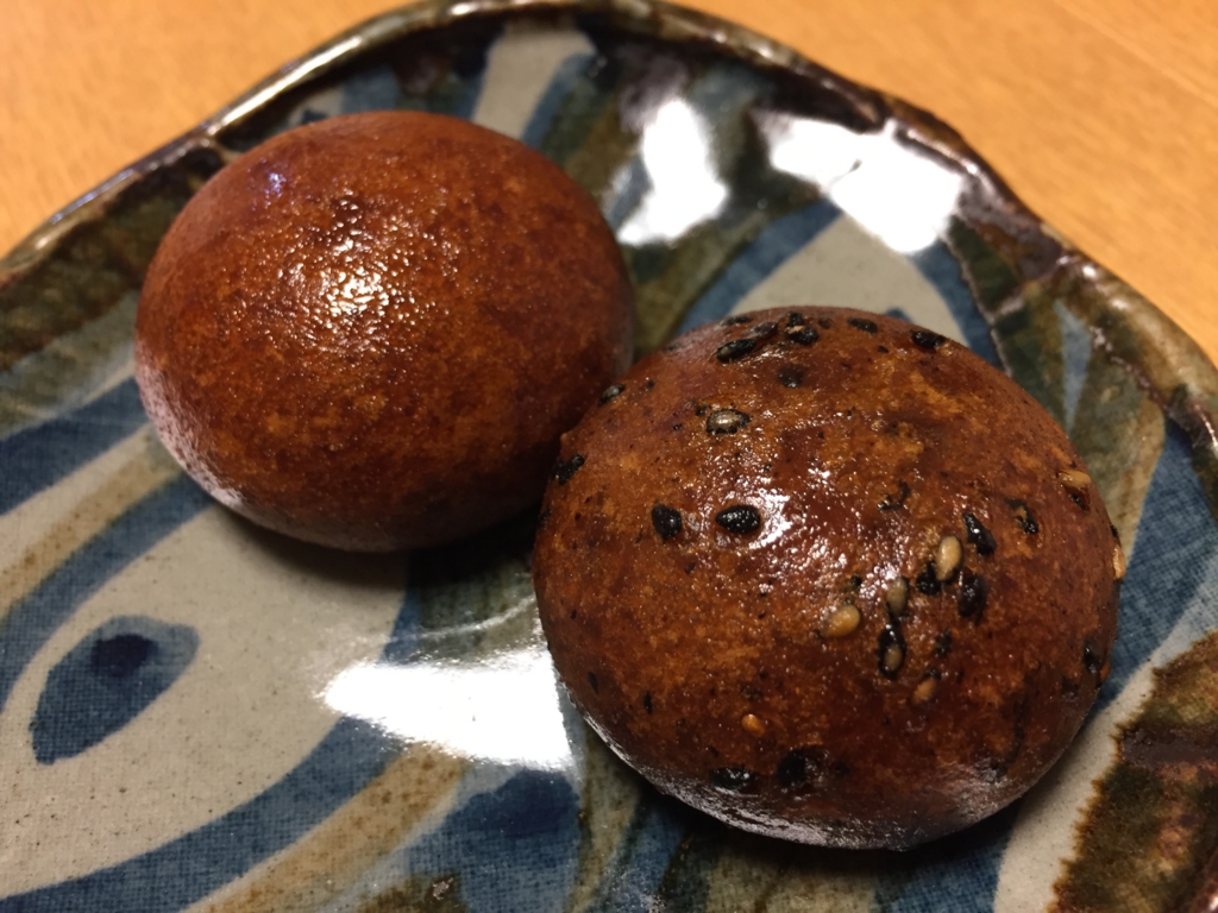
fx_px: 1020
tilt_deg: -53.5
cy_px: 456
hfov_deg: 61.7
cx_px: 609
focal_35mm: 29
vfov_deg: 48.2
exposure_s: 1/30
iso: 125
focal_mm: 4.15
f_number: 2.2
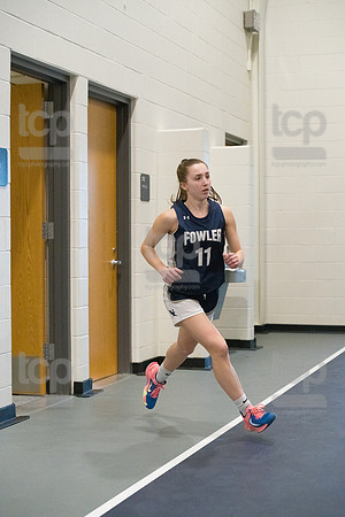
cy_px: 258
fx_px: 1006
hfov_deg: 19.5
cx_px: 172
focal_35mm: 70
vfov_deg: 28.8
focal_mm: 70
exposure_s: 1/1600
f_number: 4.5
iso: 6400
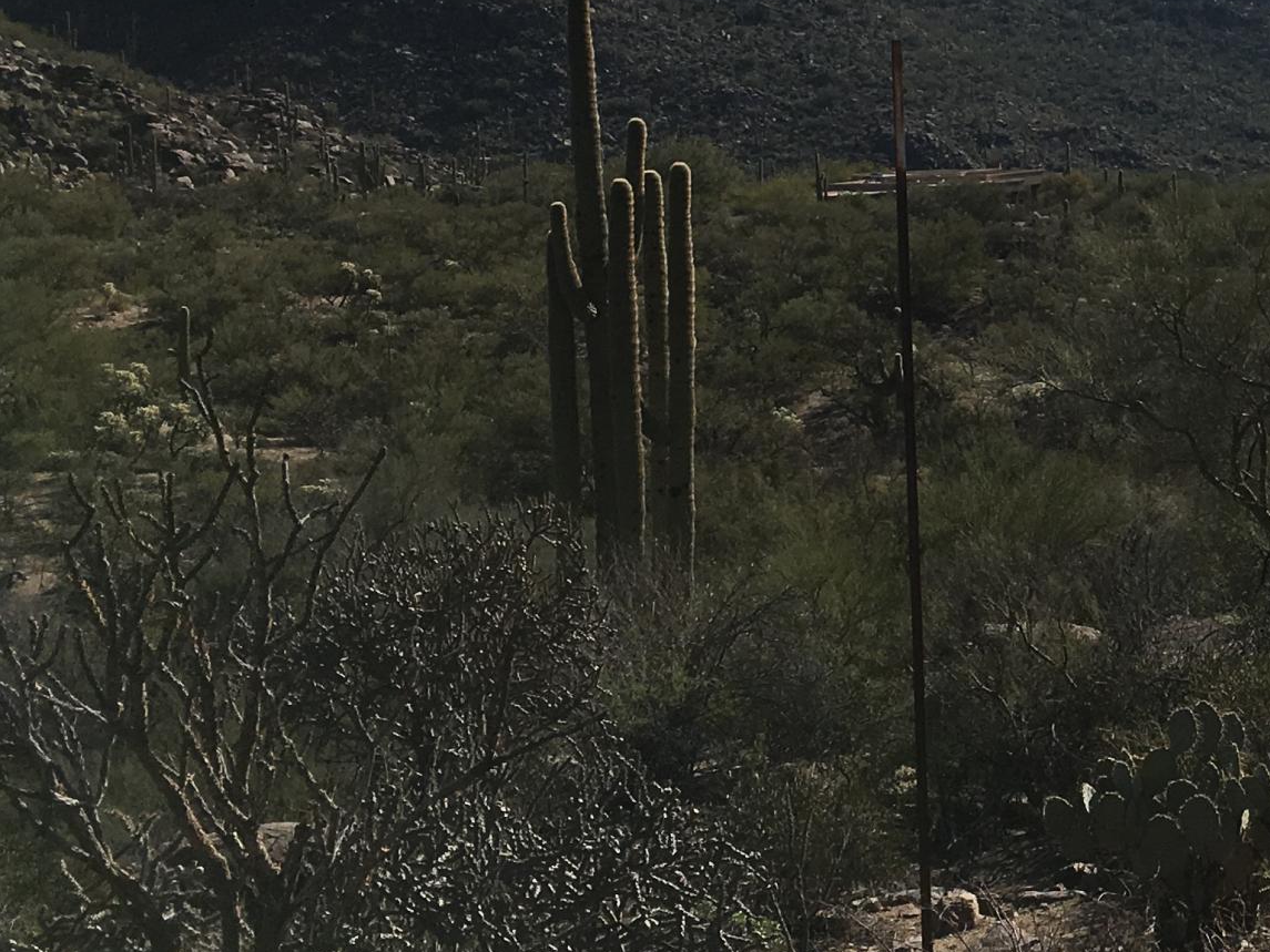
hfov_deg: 24.1
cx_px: 1361
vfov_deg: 19.2
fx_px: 2789
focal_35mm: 76
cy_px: 173
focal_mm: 4.15
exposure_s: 1/3497
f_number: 2.2
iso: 25
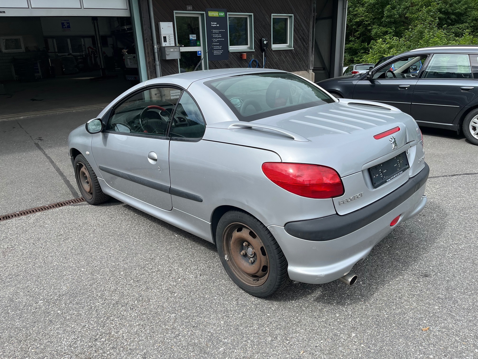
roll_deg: +3.4
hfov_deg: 67.3
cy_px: 180
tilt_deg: -18.7
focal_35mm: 26
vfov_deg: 53.1
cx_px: 239
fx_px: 359
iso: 50
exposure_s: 1/2571
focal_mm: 5.1
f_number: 1.6
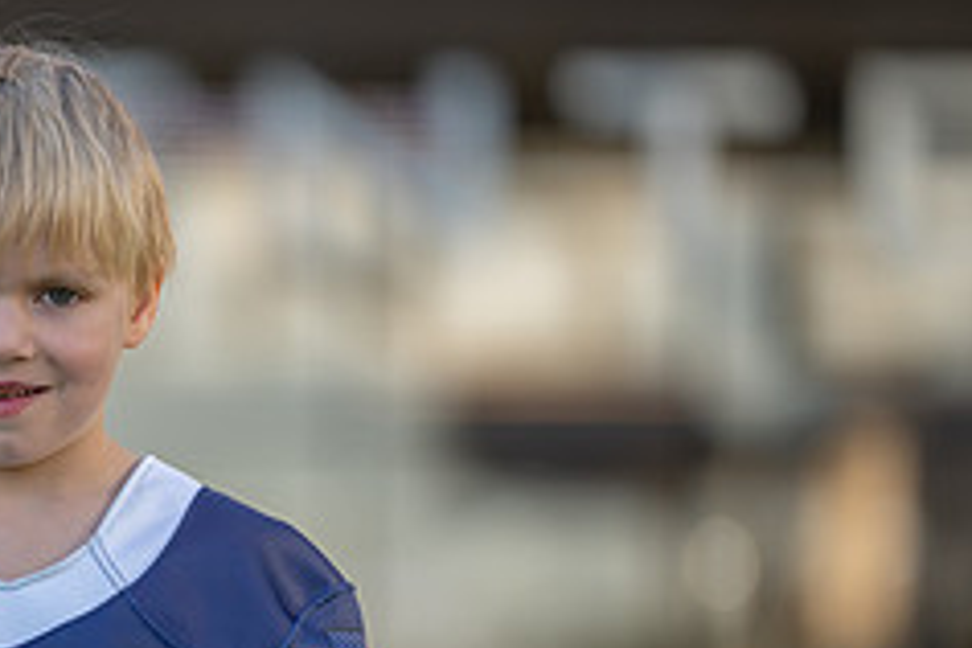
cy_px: 650
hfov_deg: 4.6
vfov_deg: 3.1
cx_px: 41
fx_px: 12041
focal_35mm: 446
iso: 100
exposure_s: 1/400
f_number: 2.8
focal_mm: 178
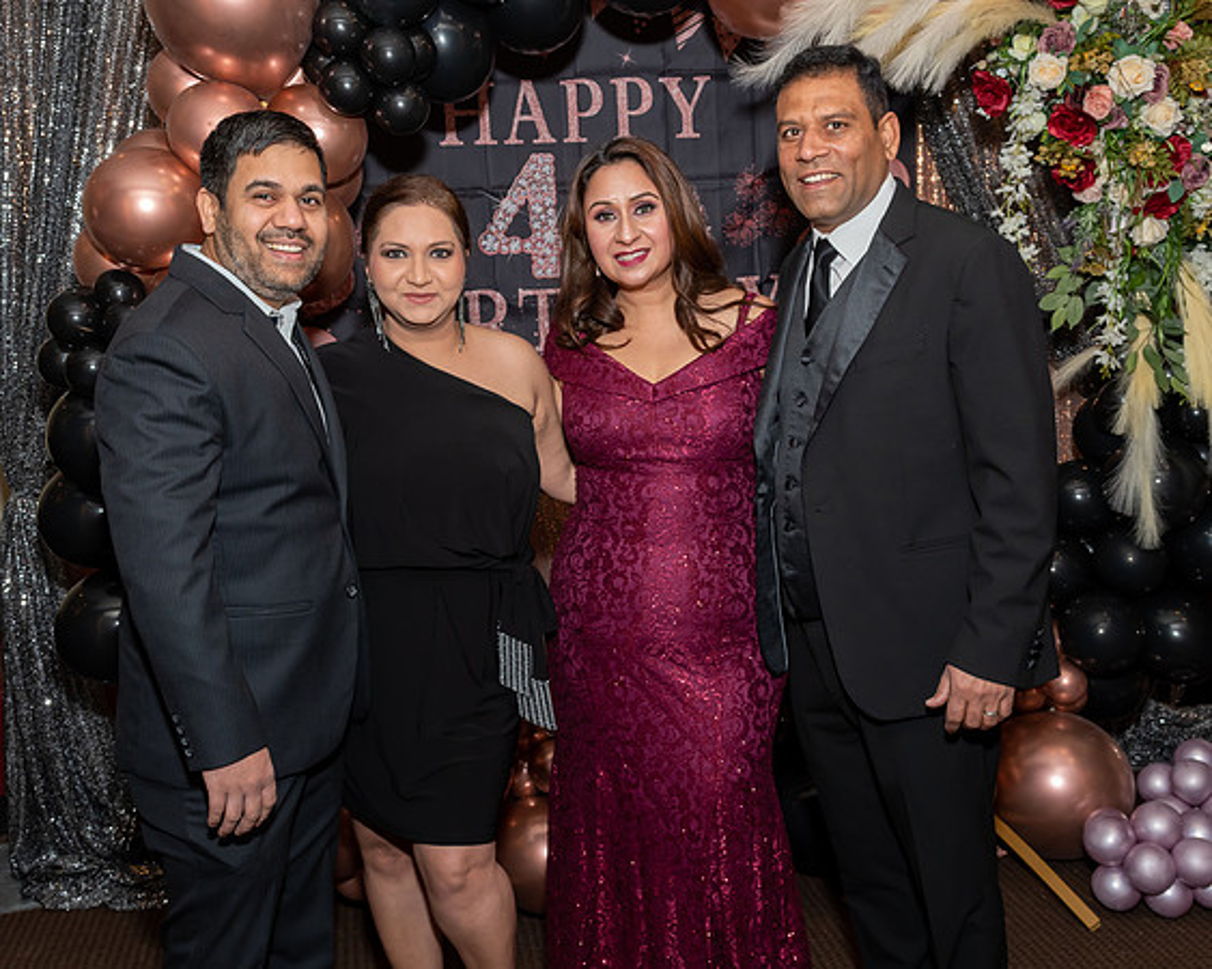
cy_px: 461
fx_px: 1417
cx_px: 606
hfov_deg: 46.3
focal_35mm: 40
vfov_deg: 37.7
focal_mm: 22
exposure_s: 1/250
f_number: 7.1
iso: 500
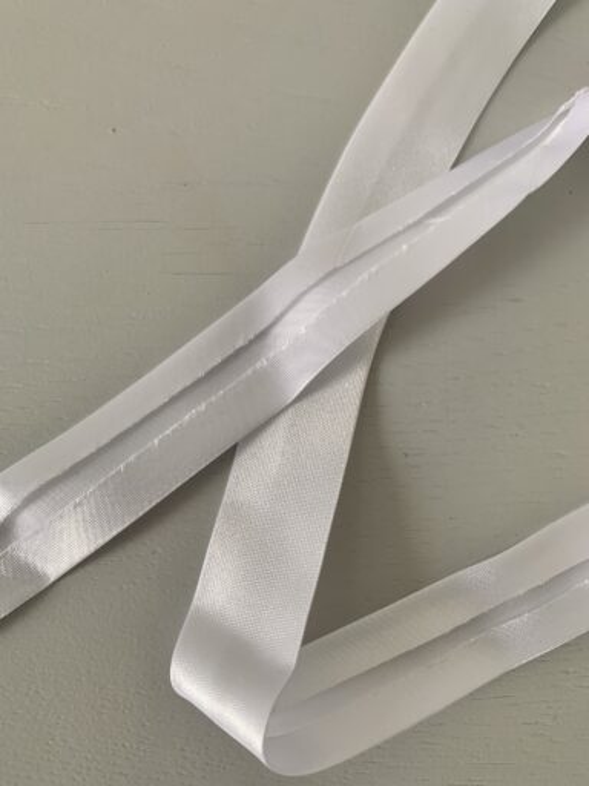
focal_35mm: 26
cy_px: 393
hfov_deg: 53.1
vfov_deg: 67.3
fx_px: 590
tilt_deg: -80.8
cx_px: 294
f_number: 1.8
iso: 100
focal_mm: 4.25
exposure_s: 1/67
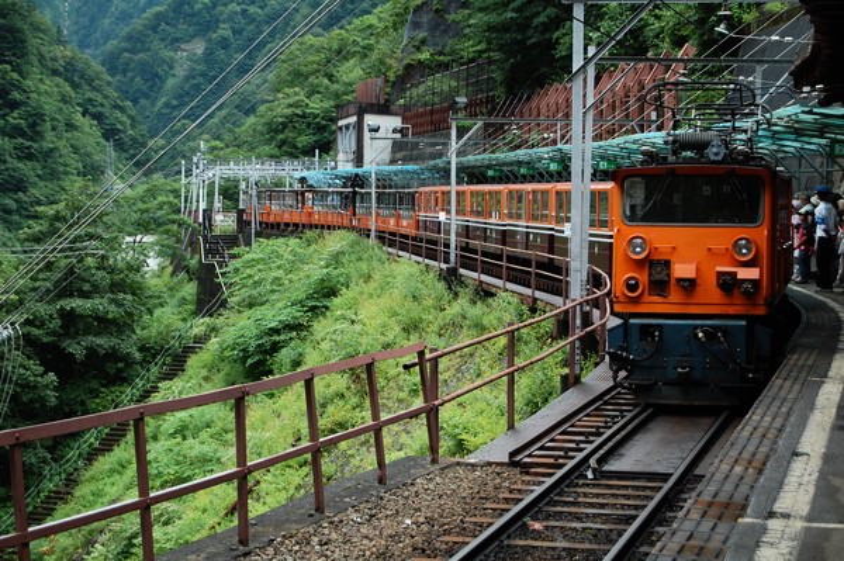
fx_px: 1933
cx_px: 422
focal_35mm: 82
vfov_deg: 16.5
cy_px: 280
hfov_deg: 24.6
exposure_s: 1/125
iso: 280
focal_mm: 55
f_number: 5.6
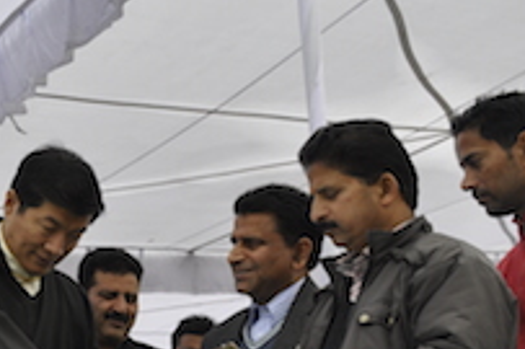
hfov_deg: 16.8
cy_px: 238
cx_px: -57
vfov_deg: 11.6
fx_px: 1719
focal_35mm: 118
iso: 400
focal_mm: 32
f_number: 13
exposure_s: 1/160
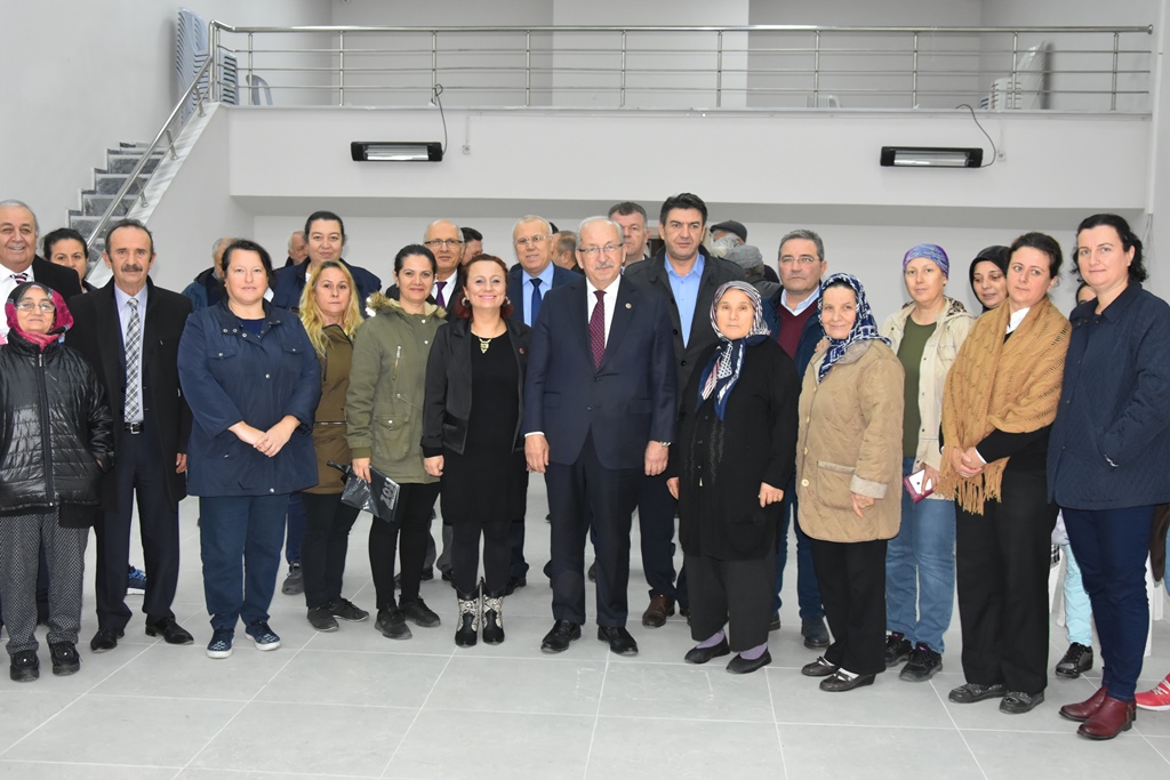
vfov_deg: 34.2
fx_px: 1268
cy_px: 390
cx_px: 585
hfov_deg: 49.5
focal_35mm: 39
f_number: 5.6
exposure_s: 1/100
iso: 1600
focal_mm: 26
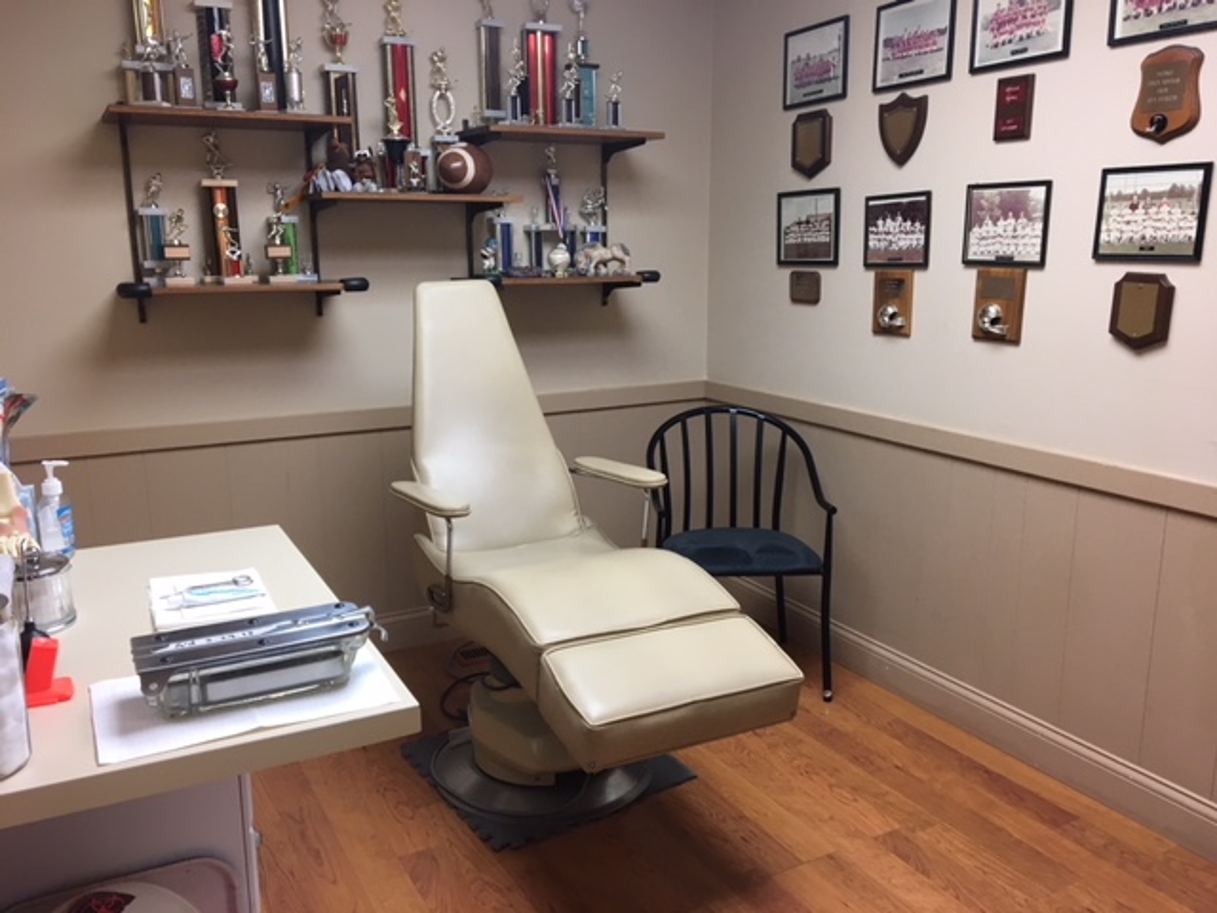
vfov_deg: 48.2
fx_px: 1020
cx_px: 608
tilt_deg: -12.4
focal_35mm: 29
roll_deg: +0.6
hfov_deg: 61.7
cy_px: 456
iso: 32
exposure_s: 1/30
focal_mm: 4.15
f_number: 2.2
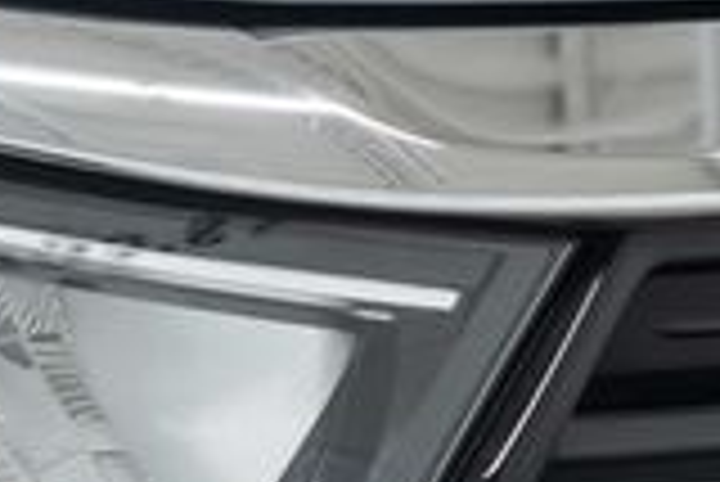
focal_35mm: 168
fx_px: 3363
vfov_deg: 8.2
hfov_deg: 11.4
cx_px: -572
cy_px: 214
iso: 200
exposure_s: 1/40
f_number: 3.2
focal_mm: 28
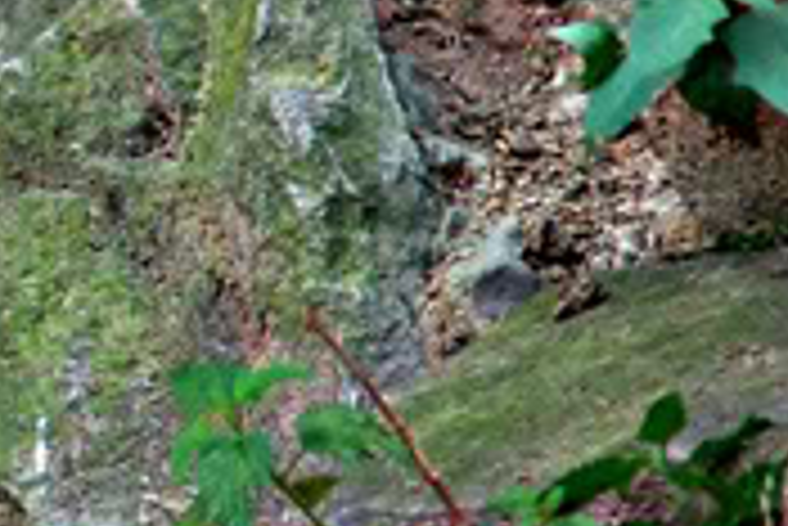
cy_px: -285
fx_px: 25914
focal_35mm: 1183
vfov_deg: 1.2
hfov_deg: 1.7
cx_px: -1279
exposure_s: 1/160
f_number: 4.5
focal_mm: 135
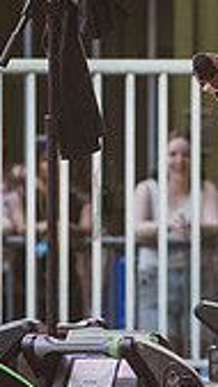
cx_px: 510
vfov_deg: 3.6
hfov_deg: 2.0
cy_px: 70
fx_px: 6087
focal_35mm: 592
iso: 800
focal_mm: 145
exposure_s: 1/320
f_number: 5
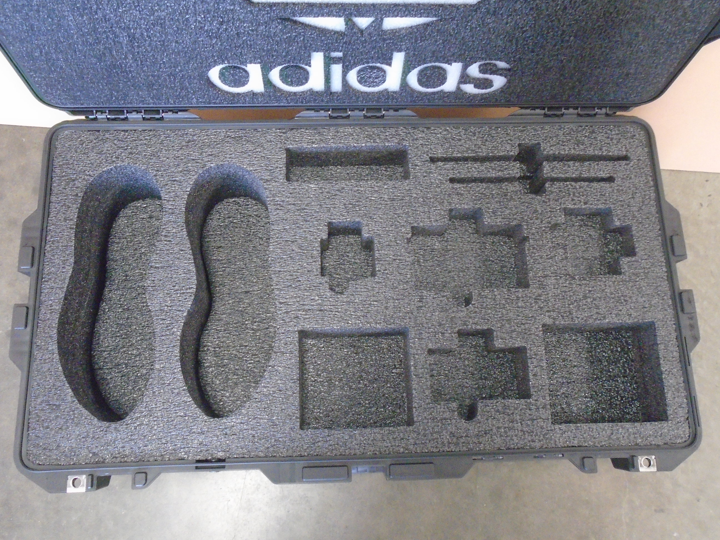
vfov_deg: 45.4
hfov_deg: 58.4
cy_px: 270
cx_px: 360
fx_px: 645
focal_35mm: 31
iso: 800
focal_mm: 5.5
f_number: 3.5
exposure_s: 1/25
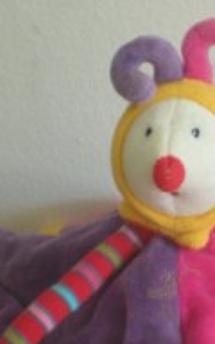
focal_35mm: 109
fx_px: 1022
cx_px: 211
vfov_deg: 18.8
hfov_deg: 11.9
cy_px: 303
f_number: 3.1
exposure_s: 1/32.6
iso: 200
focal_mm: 6.3
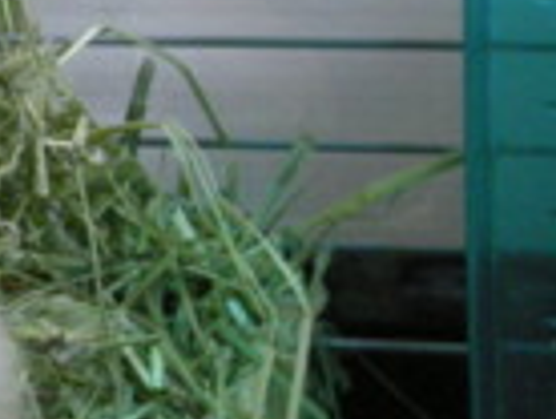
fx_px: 1834
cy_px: 359
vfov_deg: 12.9
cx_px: -181
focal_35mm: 114
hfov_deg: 16.3
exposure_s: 1/21.2
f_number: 2.8
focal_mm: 5.7
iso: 400
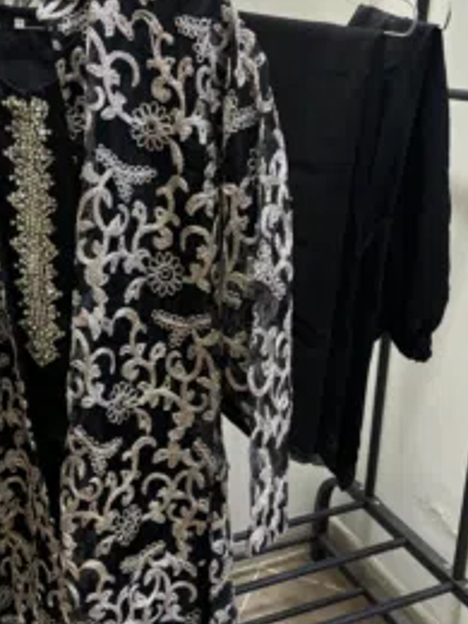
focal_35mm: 40
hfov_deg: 35.4
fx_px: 721
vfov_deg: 46.8
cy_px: 290
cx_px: 139
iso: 400
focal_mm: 5.96
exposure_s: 1/40
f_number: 1.6
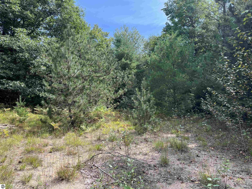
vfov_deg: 53.1
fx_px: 189
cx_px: 126
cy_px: 94
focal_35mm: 26
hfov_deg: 67.3
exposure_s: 1/852
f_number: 1.6
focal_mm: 5.1
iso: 50
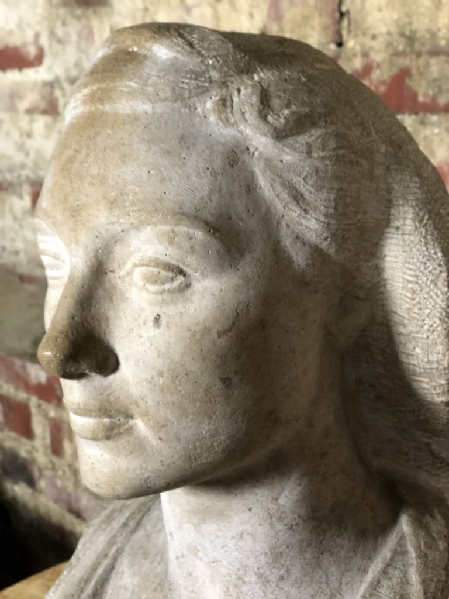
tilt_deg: -11.9
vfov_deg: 36.8
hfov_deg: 28.0
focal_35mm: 52
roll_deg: +1.1
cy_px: 300
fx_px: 899
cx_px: 224
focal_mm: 6
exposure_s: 1/20
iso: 160
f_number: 2.4
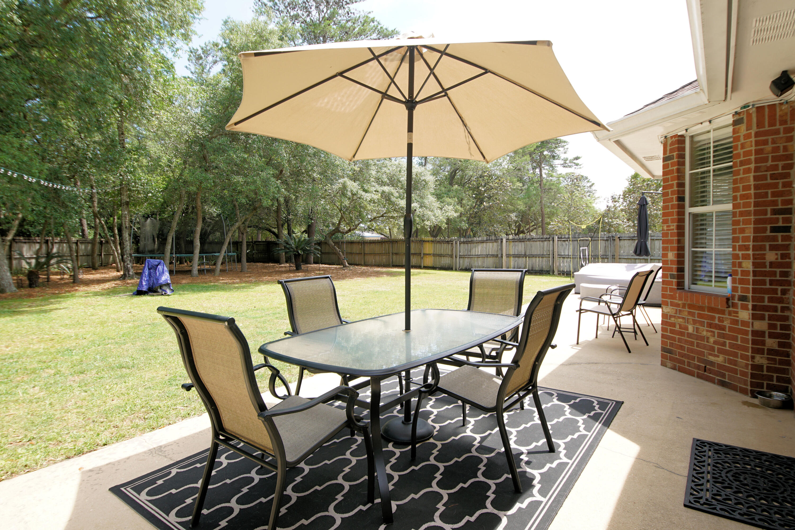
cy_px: 265
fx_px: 398
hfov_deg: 90.0
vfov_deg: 67.4
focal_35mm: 18
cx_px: 398
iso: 100
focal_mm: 12
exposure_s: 1/100
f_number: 5.6
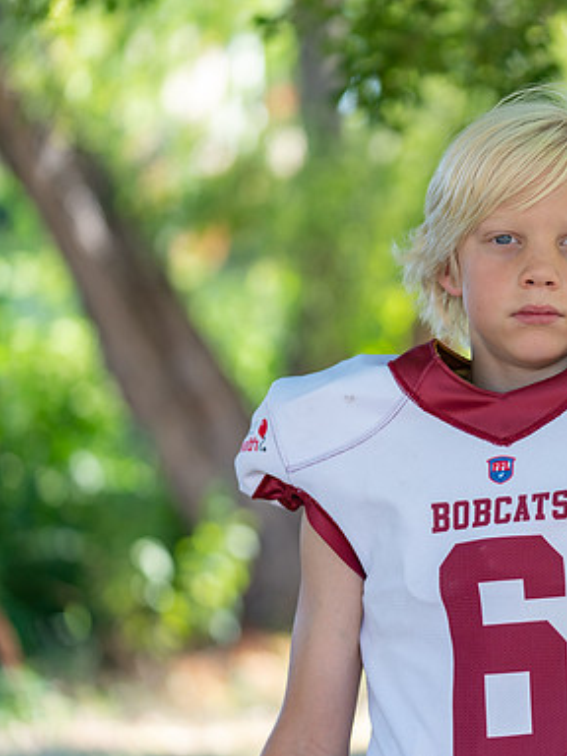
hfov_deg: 10.7
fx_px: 3014
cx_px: 537
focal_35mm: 138
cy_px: 379
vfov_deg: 14.3
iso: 200
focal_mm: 95
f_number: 2.8
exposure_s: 1/320
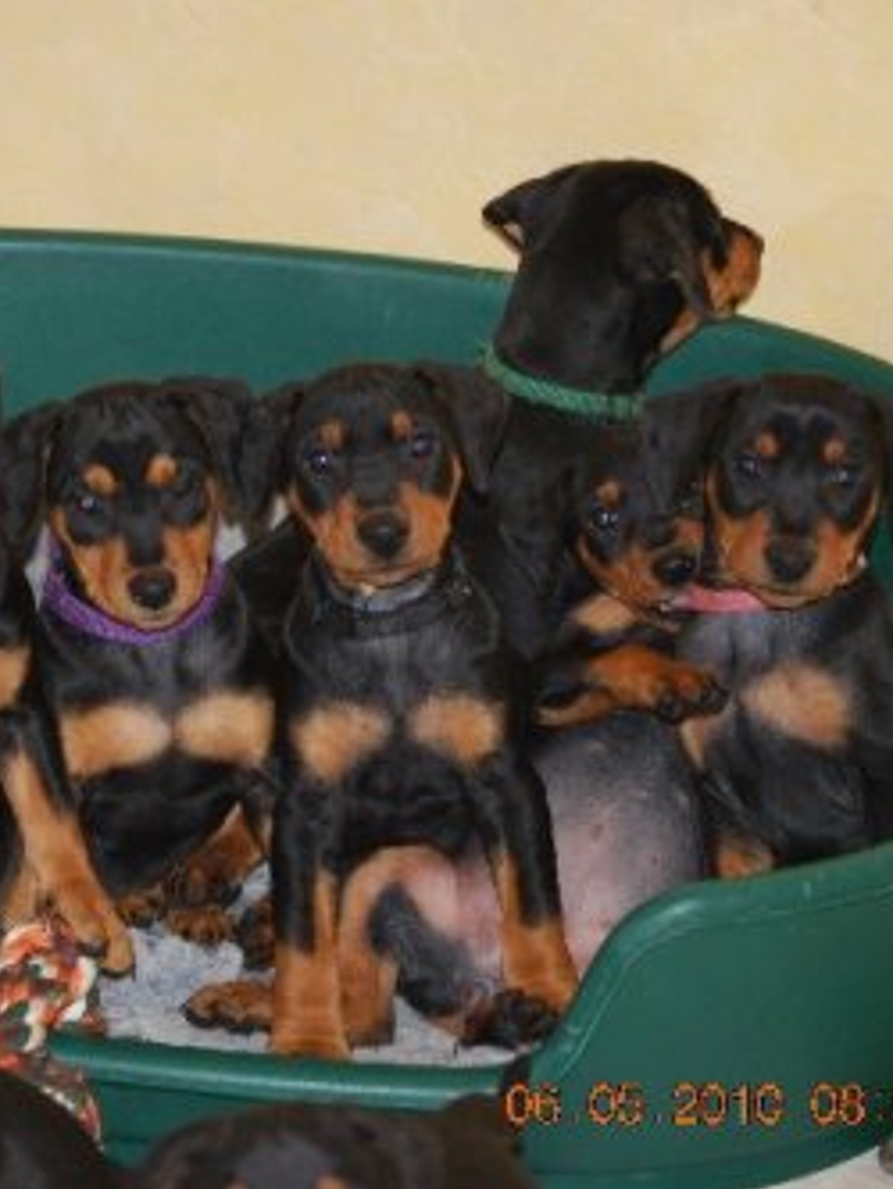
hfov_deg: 9.1
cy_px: 596
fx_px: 5594
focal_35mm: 163
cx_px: 225
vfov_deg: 12.1
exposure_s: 1/60
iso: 200
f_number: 4.5
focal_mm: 75
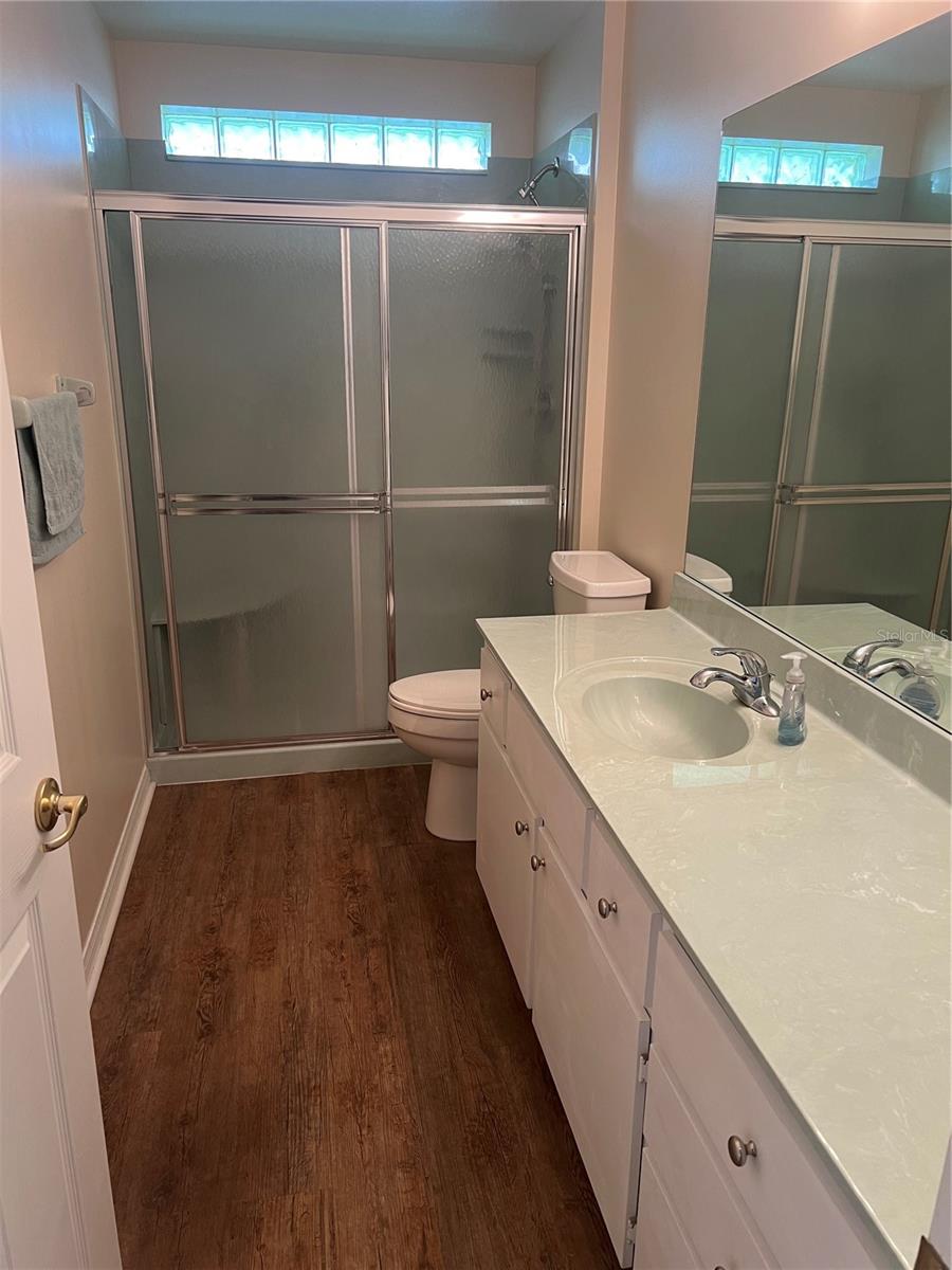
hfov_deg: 53.1
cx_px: 476
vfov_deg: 67.3
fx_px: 953
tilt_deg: -17.8
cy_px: 635
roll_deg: -1.3
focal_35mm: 26
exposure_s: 1/60
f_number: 1.5
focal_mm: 5.7
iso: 80
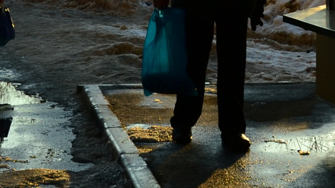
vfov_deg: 7.2
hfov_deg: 13.0
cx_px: 302
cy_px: -169
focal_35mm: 164
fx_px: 1457
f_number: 8
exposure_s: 1/250
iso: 200
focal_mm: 27
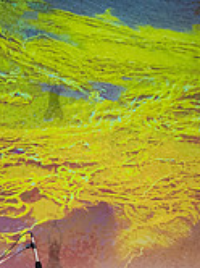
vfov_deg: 22.7
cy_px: 248
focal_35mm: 84
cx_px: 53
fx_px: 649
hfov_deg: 17.4
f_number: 2.8
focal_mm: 24
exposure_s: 1/500
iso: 3200
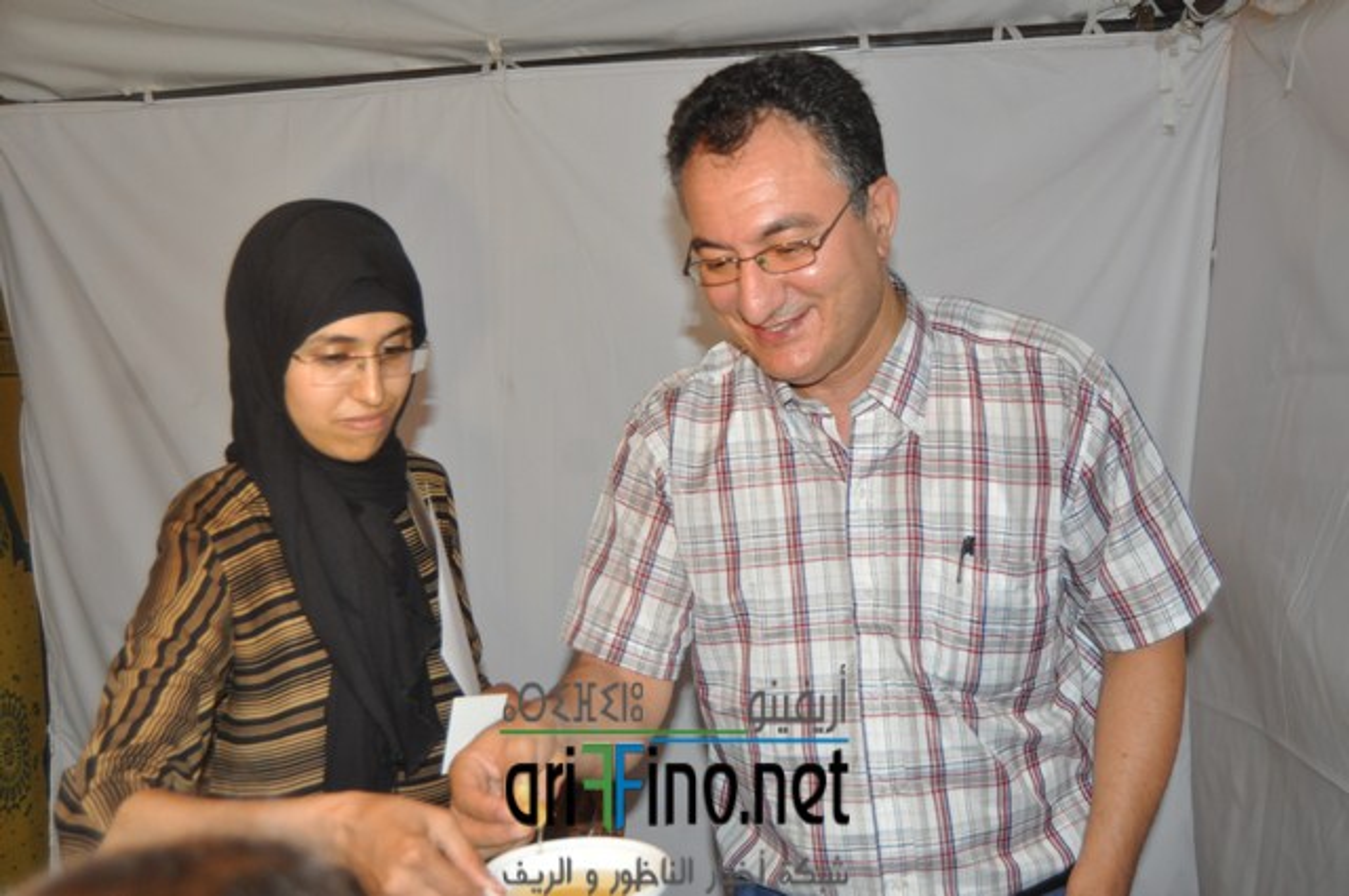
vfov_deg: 34.1
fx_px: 1460
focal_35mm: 39
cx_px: 674
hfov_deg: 49.6
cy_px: 448
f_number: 4
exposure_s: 1/60
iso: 800
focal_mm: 26
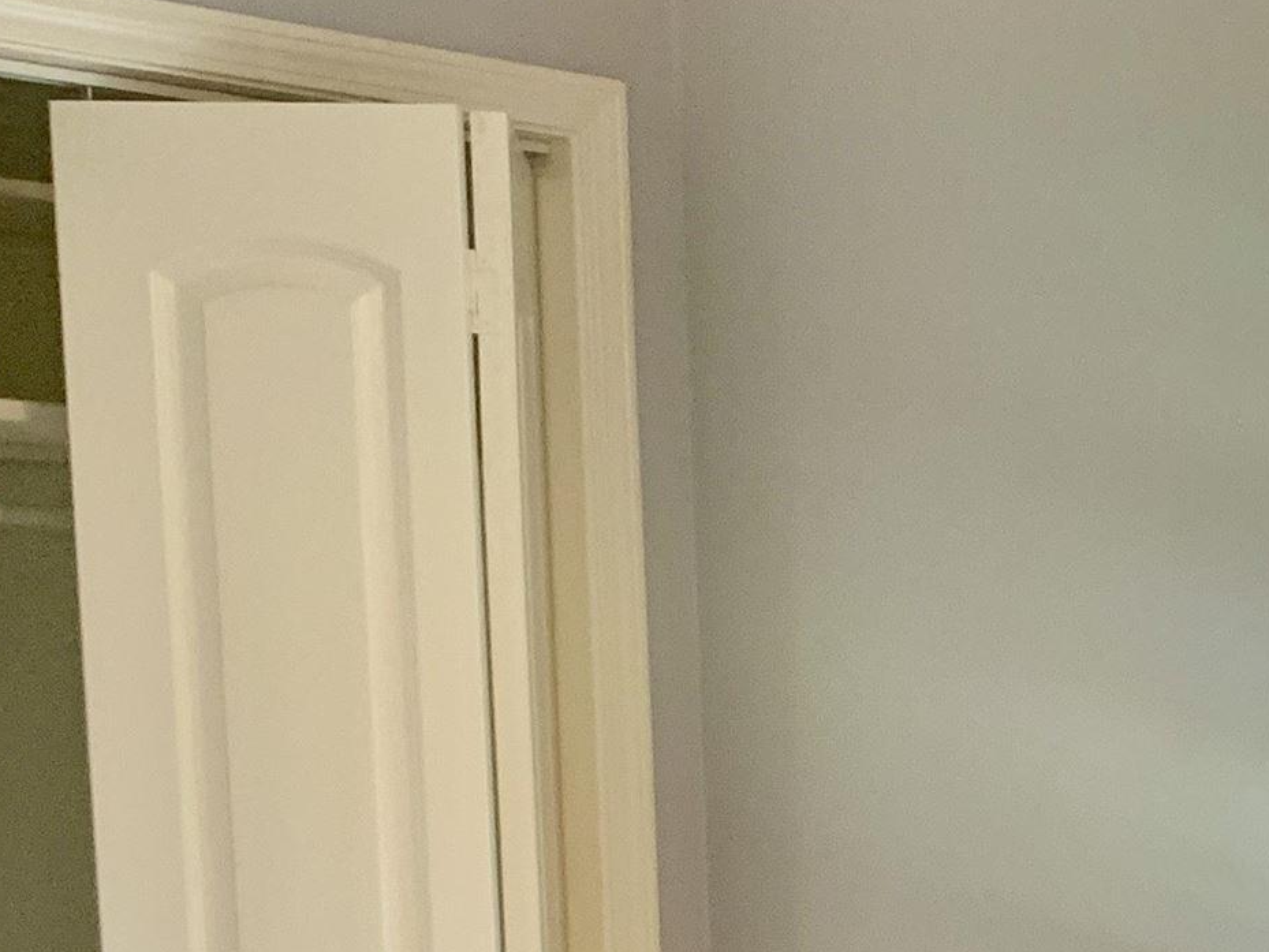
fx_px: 3153
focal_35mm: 86
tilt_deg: -10.0
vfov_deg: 16.2
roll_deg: -0.2
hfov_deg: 22.0
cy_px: 1251
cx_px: 1253
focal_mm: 4.25
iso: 100
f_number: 1.8
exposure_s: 1/63
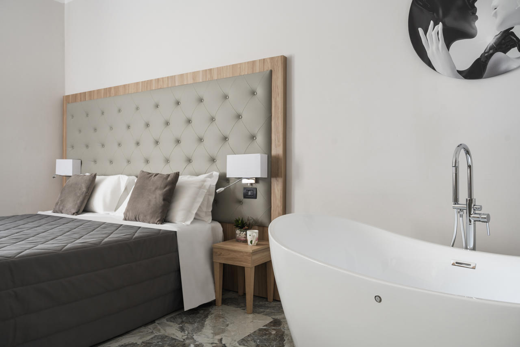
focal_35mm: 27
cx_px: 260
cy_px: 174
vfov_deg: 48.1
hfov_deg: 67.6
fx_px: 388
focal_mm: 26.9
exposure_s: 1/13
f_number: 7.1
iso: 200
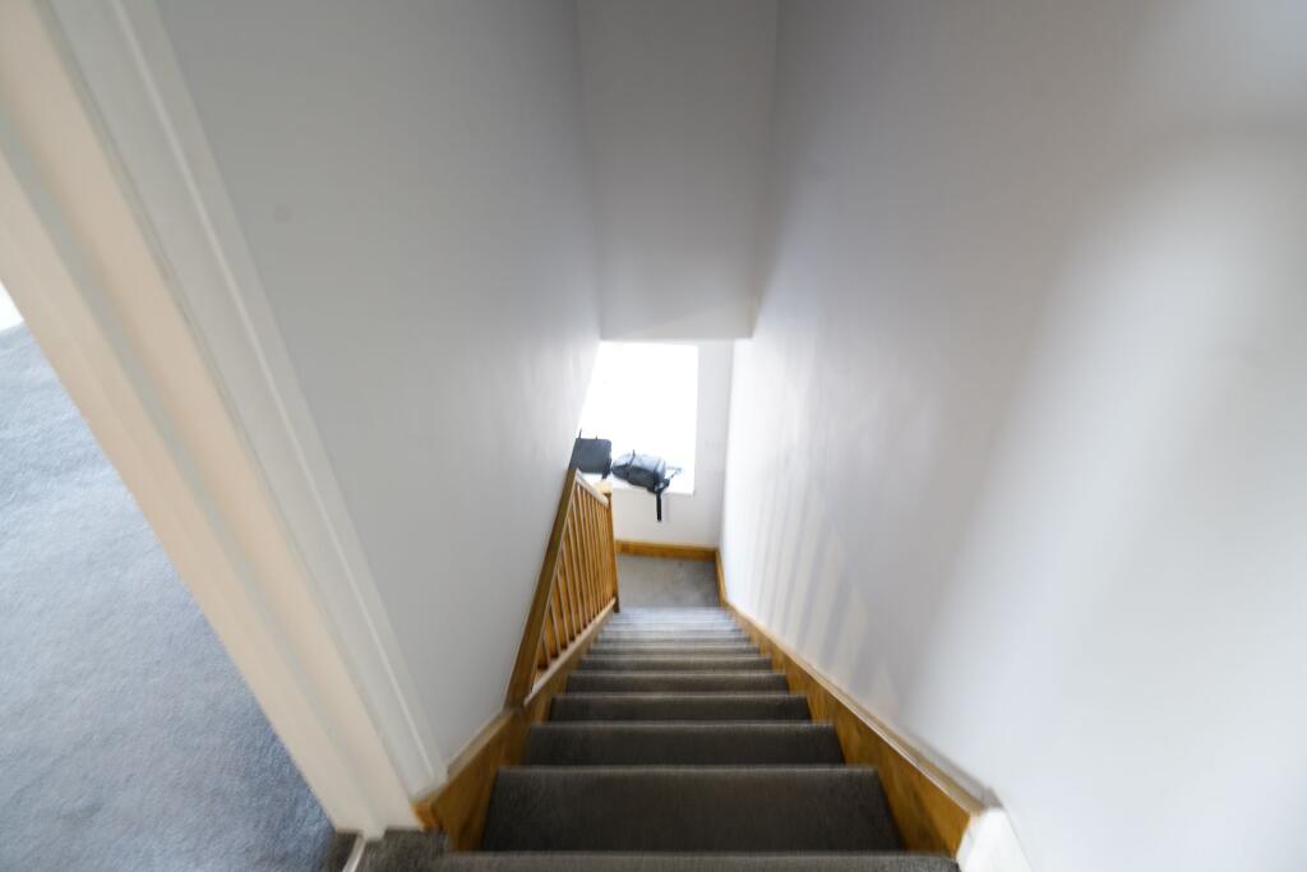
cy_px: 436
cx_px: 654
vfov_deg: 73.8
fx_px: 581
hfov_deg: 96.7
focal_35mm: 16
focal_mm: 16
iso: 500
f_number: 5.6
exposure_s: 1/6
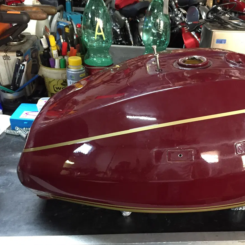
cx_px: 166
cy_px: 124
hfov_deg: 46.4
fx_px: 280
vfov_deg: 47.2
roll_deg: -4.9
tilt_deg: -29.8
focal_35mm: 35
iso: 250
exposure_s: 1/20
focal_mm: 4.15
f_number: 2.2
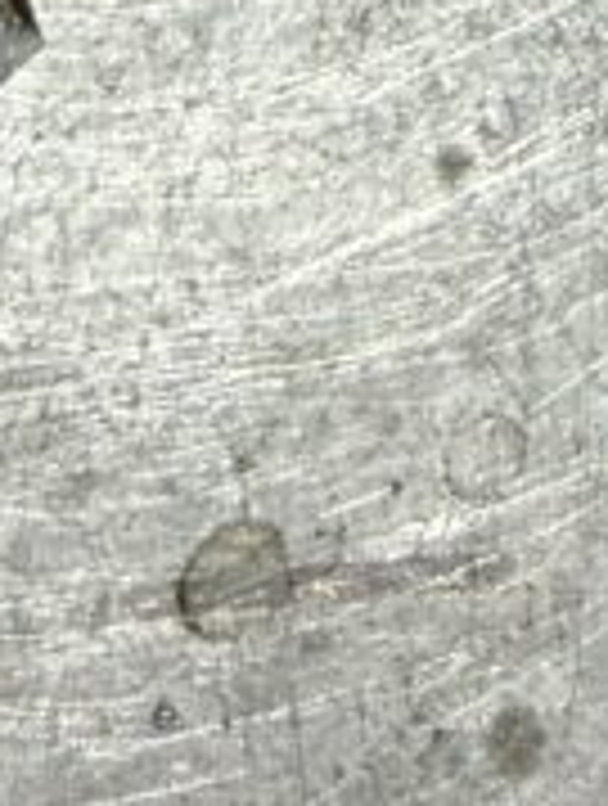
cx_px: 671
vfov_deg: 11.3
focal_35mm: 137
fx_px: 3197
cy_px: -1274
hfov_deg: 10.7
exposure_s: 1/100
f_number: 2.2
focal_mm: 2.22
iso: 160
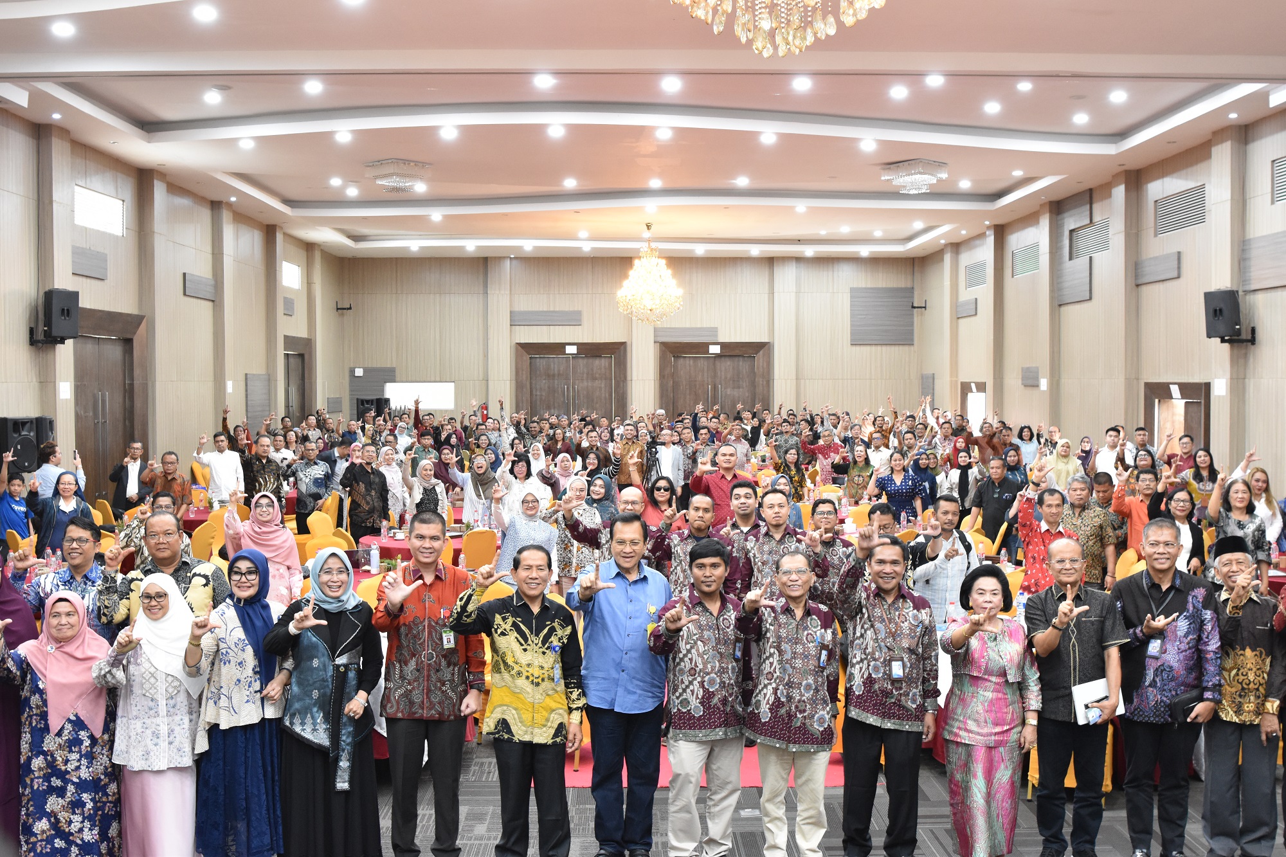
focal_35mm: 39
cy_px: 428
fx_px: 1393
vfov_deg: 34.2
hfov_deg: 49.6
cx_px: 643
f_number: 5.6
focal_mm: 26
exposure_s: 1/25
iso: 2000
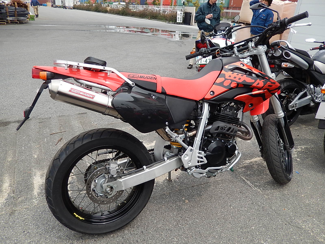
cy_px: 122
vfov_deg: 54.9
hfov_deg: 69.4
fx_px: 235
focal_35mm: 25
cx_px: 162
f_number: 3.4
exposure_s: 1/640
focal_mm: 4.5
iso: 125
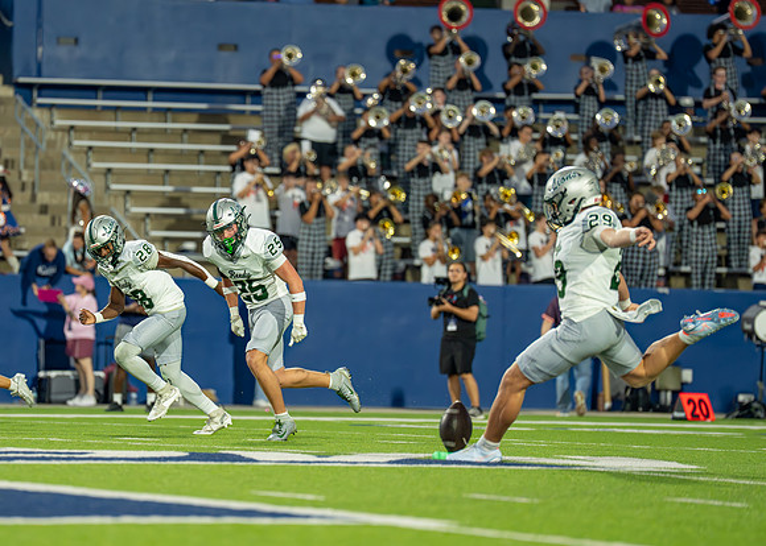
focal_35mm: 271
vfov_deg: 5.3
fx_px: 5898
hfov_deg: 7.4
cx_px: 239
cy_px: 264
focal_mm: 200
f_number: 2.8
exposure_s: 1/1250
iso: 1600
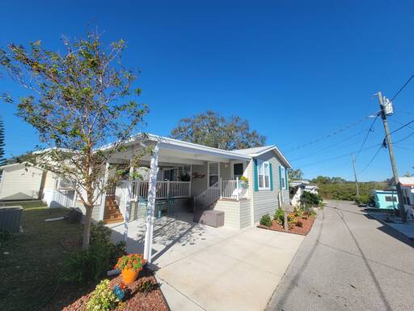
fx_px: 155
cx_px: 207
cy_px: 156
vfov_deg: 89.9
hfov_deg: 106.2
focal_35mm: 13
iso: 50
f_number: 2.2
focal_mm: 2.2
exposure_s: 1/1785
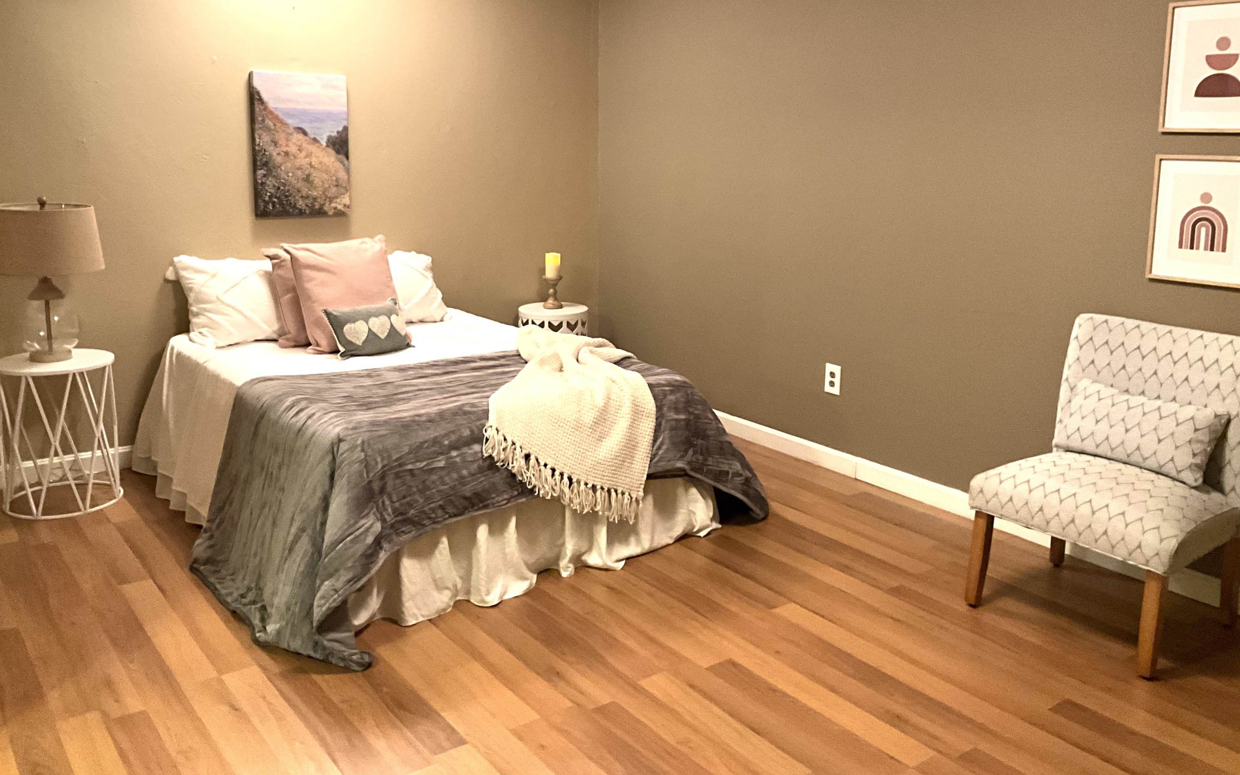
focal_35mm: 31
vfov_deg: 40.4
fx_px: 1048
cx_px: 620
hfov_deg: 61.2
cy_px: 308
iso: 250
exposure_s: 1/30
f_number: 1.8
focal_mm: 3
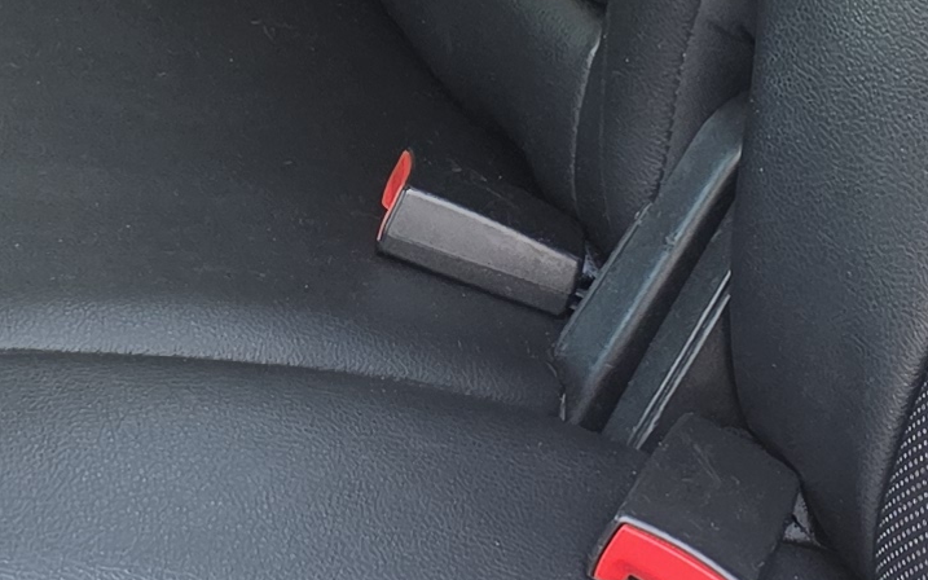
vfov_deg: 9.3
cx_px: 390
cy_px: -343
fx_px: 3439
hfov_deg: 15.4
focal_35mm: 136
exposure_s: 1/180
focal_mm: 6.3
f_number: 1.7
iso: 160
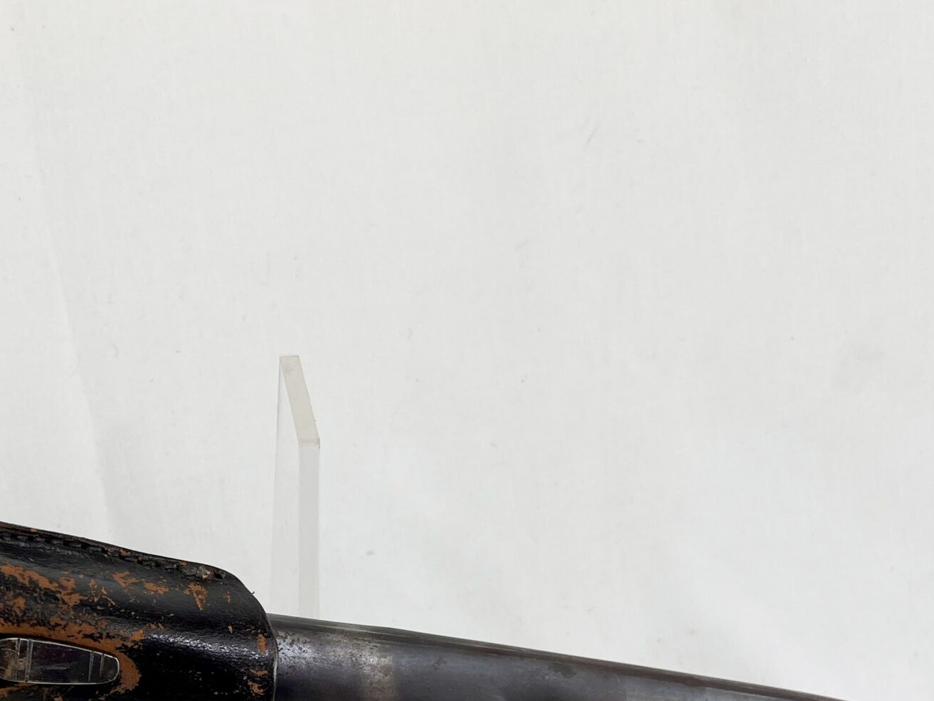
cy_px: 677
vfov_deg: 27.2
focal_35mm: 51
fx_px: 1376
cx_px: 159
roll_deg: +1.1
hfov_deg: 36.0
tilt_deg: -36.8
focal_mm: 5.1
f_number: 1.6
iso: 40
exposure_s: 1/243
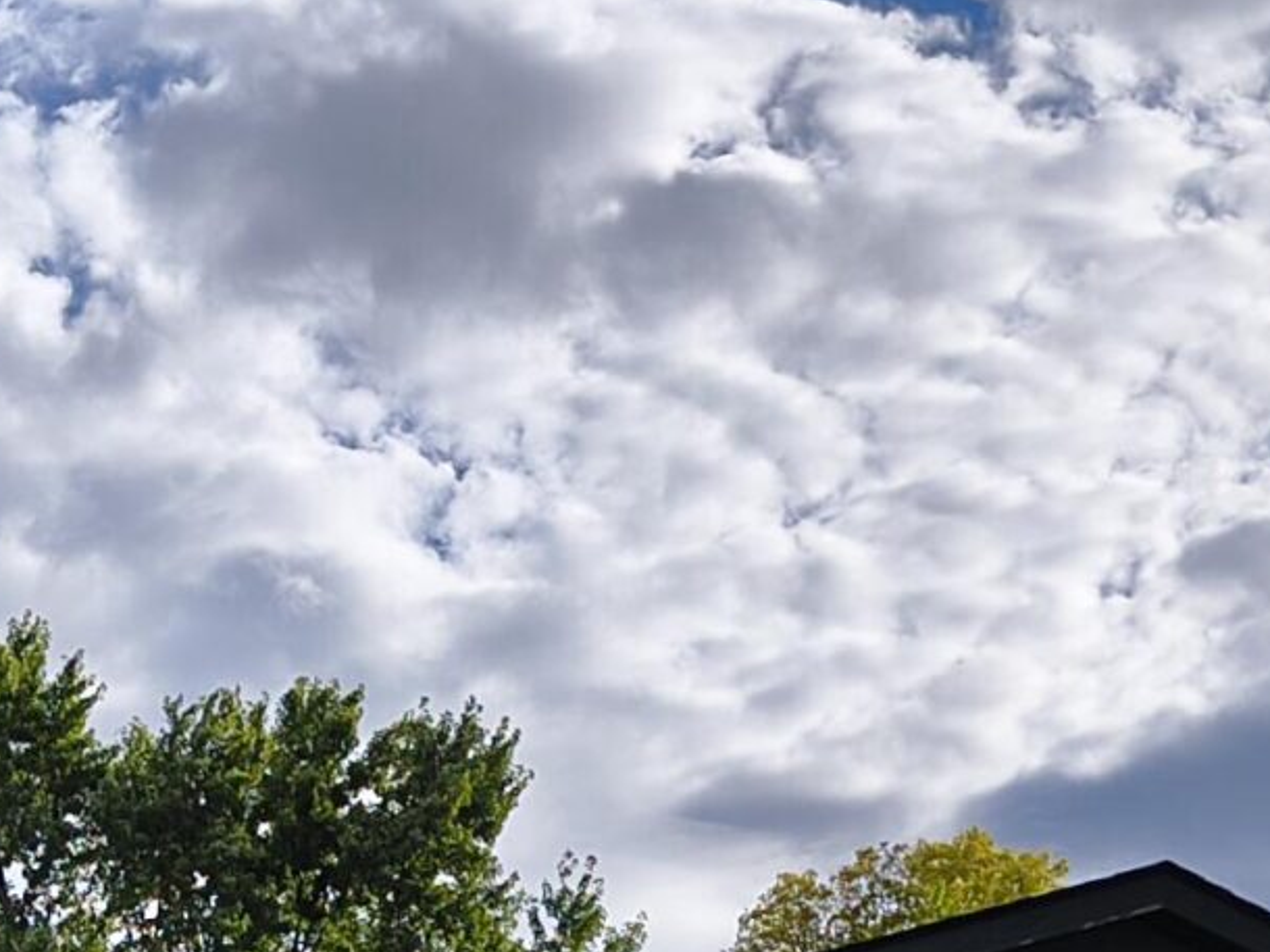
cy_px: 1658
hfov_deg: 18.5
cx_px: 169
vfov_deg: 12.9
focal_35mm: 105
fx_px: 3851
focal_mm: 4.68
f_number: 1.7
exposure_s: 1/1838
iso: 100
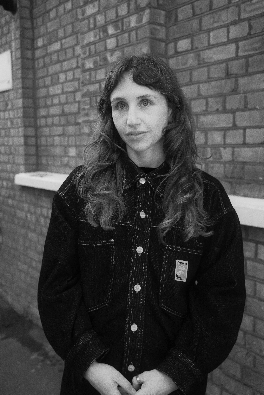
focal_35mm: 40
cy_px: 198
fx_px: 440
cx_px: 132
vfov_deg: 48.5
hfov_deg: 33.4
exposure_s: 1/250
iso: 200
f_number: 2.8
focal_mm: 26
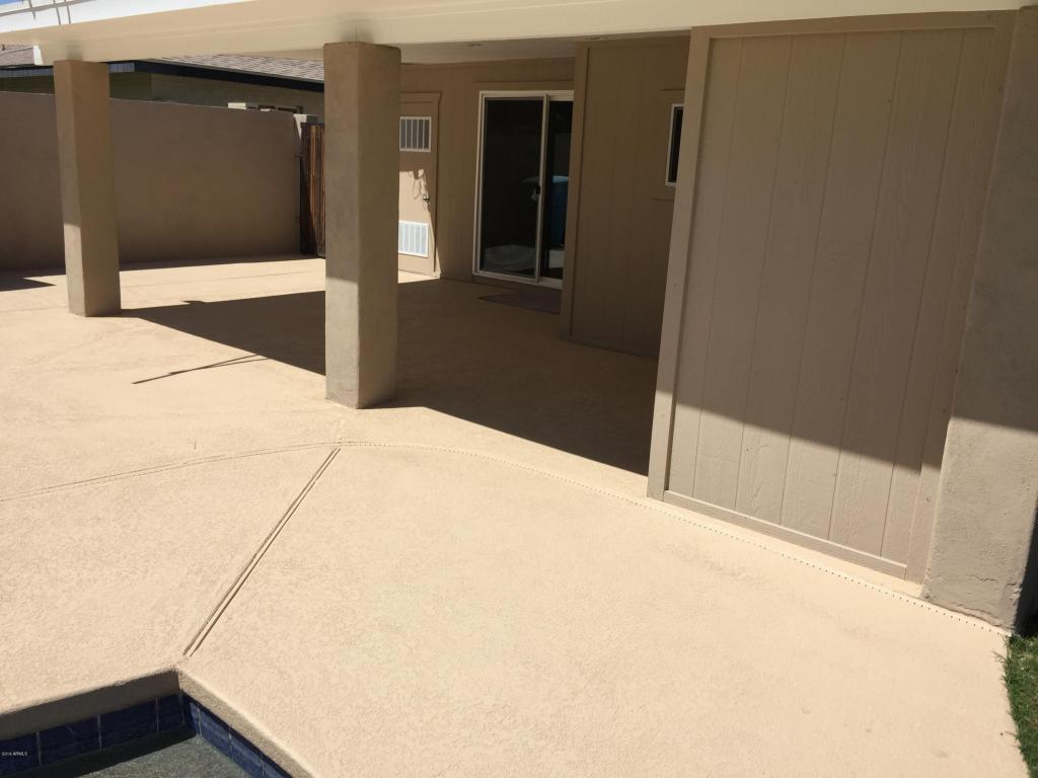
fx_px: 870
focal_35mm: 29
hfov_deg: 61.7
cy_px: 389
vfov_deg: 48.2
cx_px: 519
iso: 32
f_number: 2.2
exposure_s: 1/3049
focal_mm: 4.15
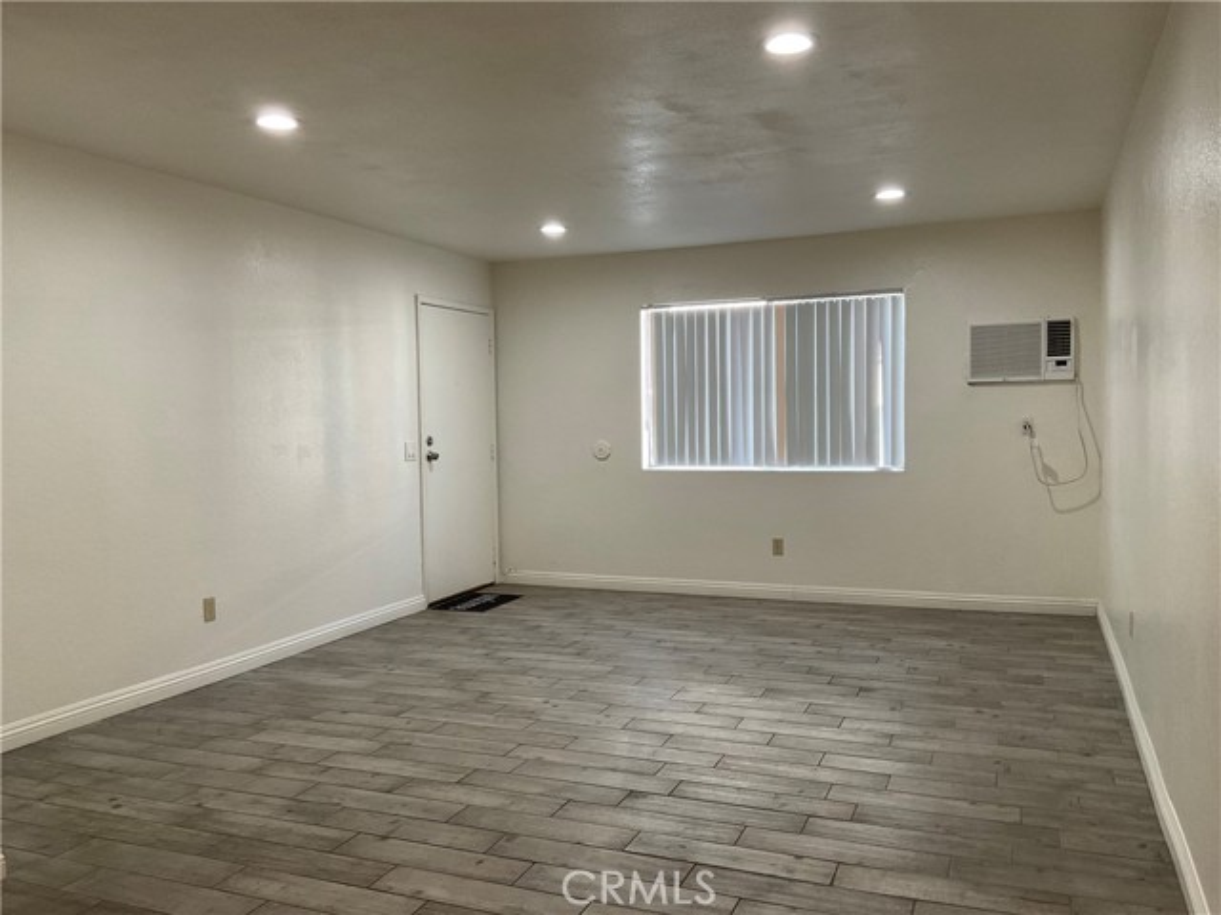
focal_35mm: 29
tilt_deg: -2.8
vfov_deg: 48.2
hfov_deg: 61.7
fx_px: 1023
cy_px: 458
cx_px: 610
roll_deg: +0.8
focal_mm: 3
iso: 80
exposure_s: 1/60
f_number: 1.8
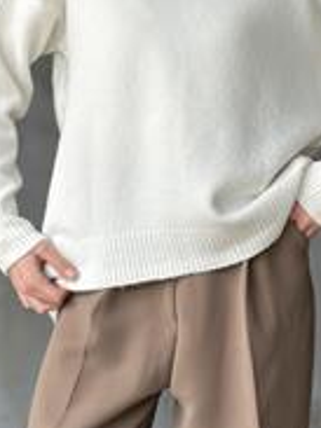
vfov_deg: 17.4
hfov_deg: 13.2
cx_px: 197
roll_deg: -0.1
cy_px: 63
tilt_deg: -0.8
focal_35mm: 112
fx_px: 1386
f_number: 1.78
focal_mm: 6.86
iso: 125
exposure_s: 1/107
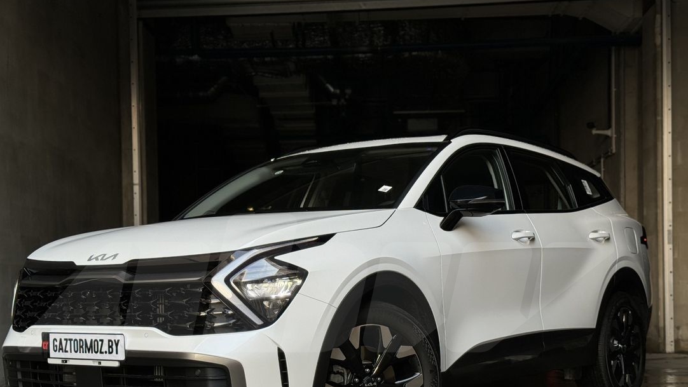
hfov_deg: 36.0
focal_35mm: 58
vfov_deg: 20.6
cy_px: 283
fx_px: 1058
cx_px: 316
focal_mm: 6.86
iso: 64
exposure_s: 1/315
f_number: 1.78
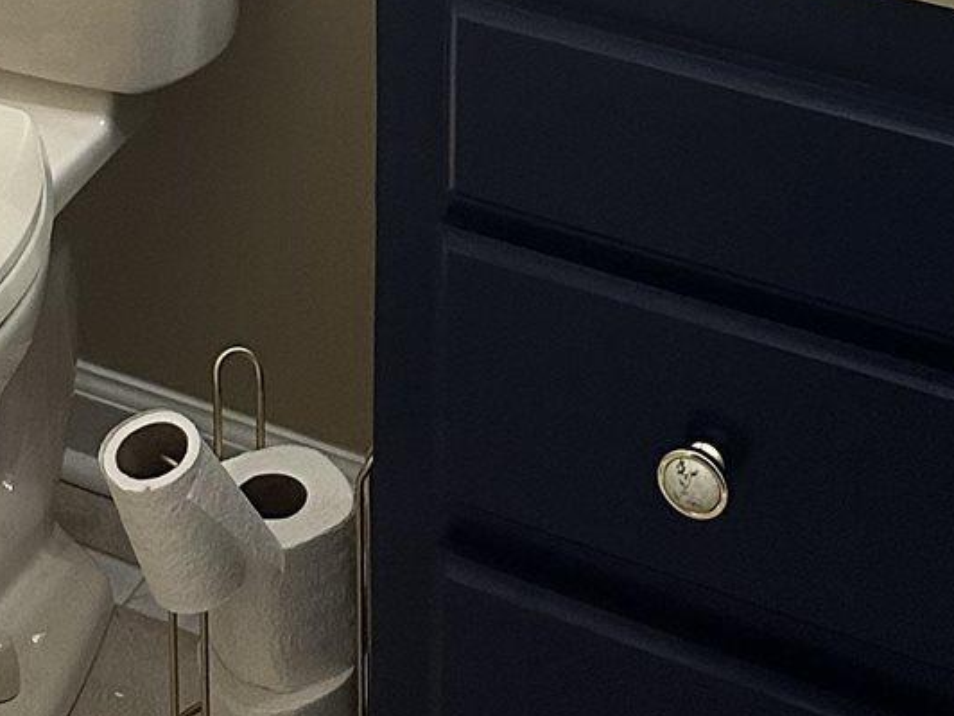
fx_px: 2866
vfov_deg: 11.8
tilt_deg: -7.9
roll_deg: +0.1
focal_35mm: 104
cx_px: -81
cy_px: -969
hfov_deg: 18.2
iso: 200
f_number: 1.78
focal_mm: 6.86
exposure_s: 1/120
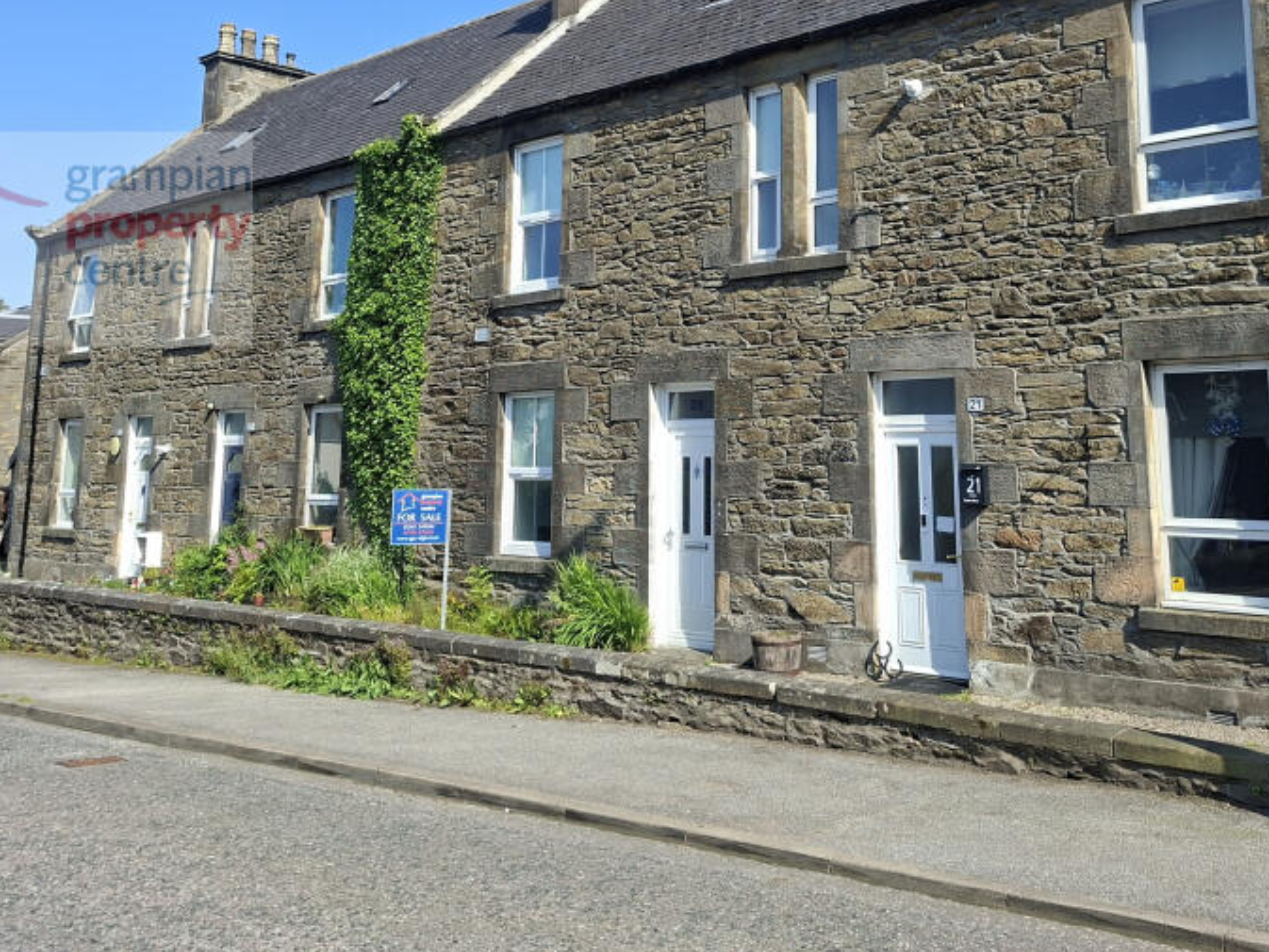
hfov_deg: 52.4
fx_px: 1283
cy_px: 239
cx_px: 735
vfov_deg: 39.6
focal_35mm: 35
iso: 50
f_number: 1.8
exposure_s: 1/1120
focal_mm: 5.54
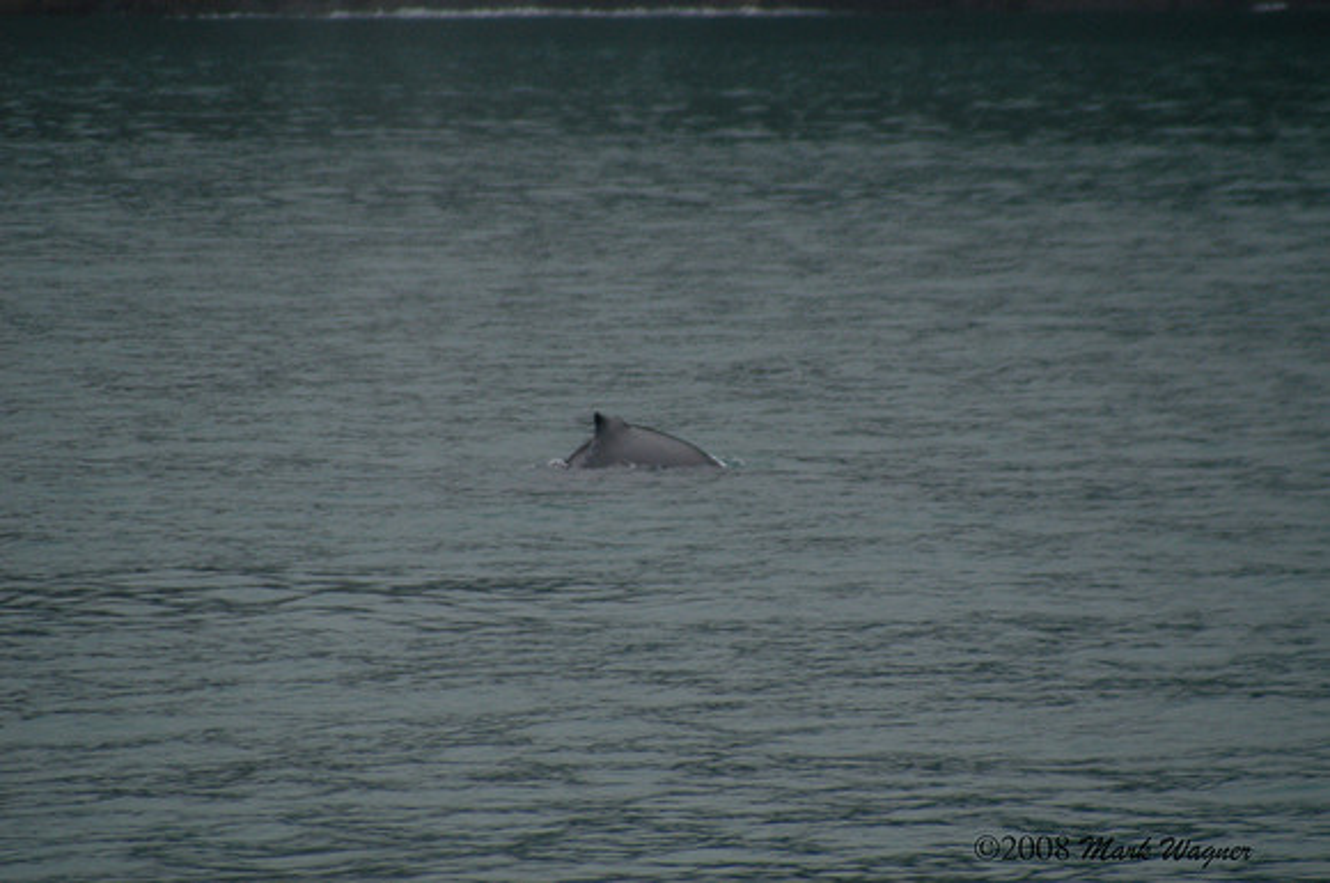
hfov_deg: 4.6
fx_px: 16602
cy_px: 442
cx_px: 665
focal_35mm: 450
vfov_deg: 3.0
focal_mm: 300
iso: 400
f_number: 6.3
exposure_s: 1/350
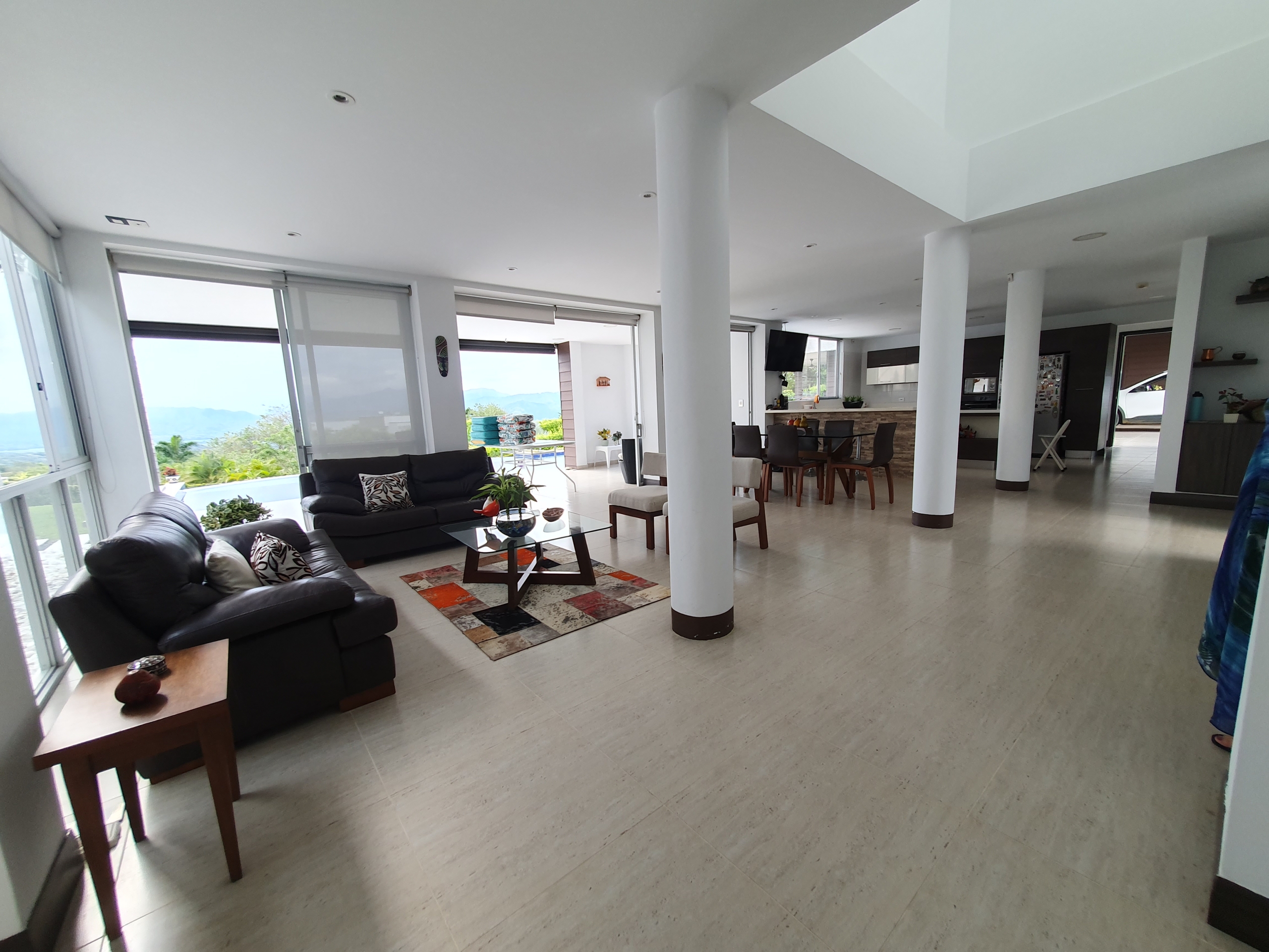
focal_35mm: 13
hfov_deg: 106.2
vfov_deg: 89.9
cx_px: 634
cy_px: 476
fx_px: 477
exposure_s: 1/50
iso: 64
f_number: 2.2
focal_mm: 1.8
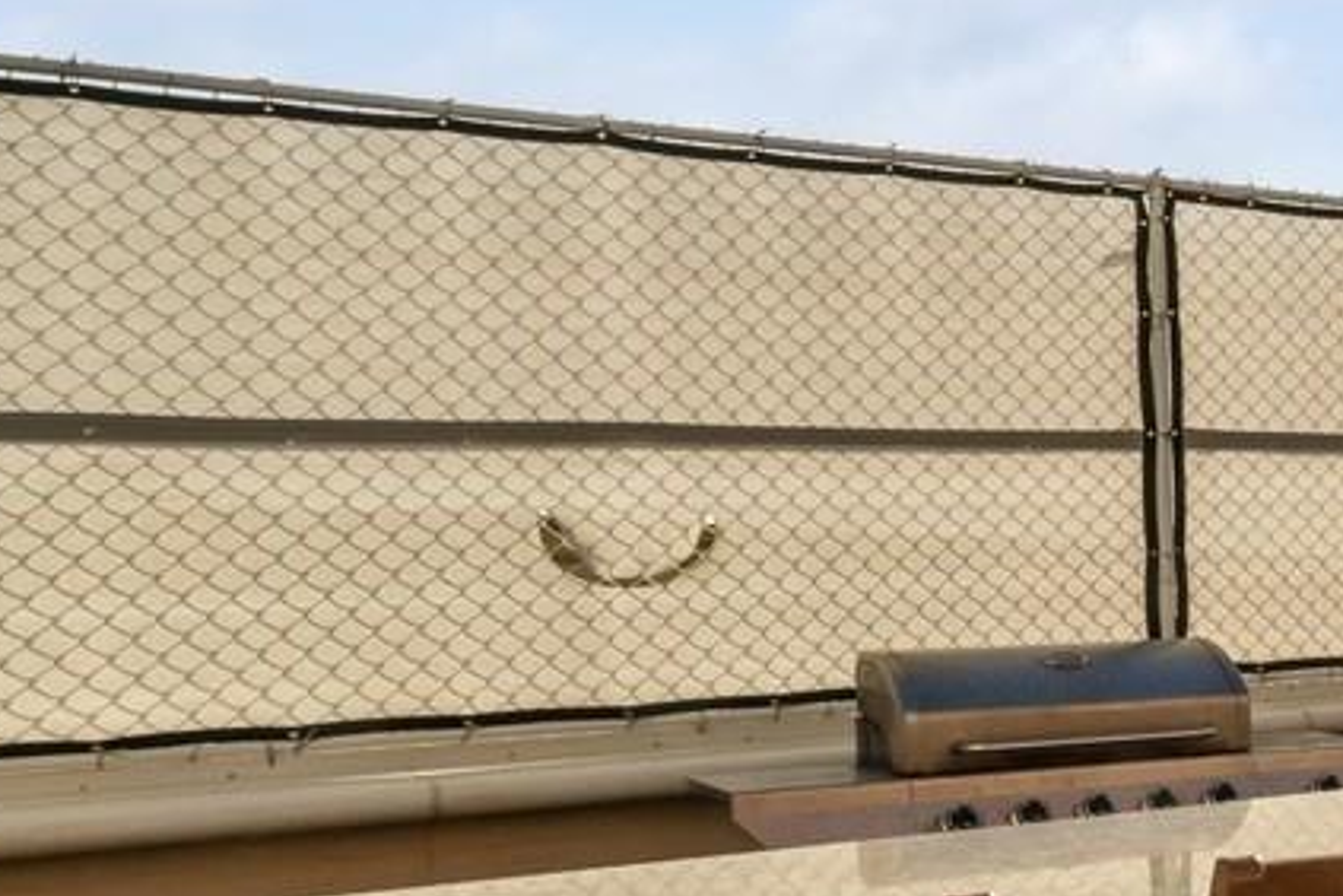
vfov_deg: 25.3
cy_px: 639
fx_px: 1977
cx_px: 2442
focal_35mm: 53
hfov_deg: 21.9
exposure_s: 1/400
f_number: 22
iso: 320
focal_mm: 14
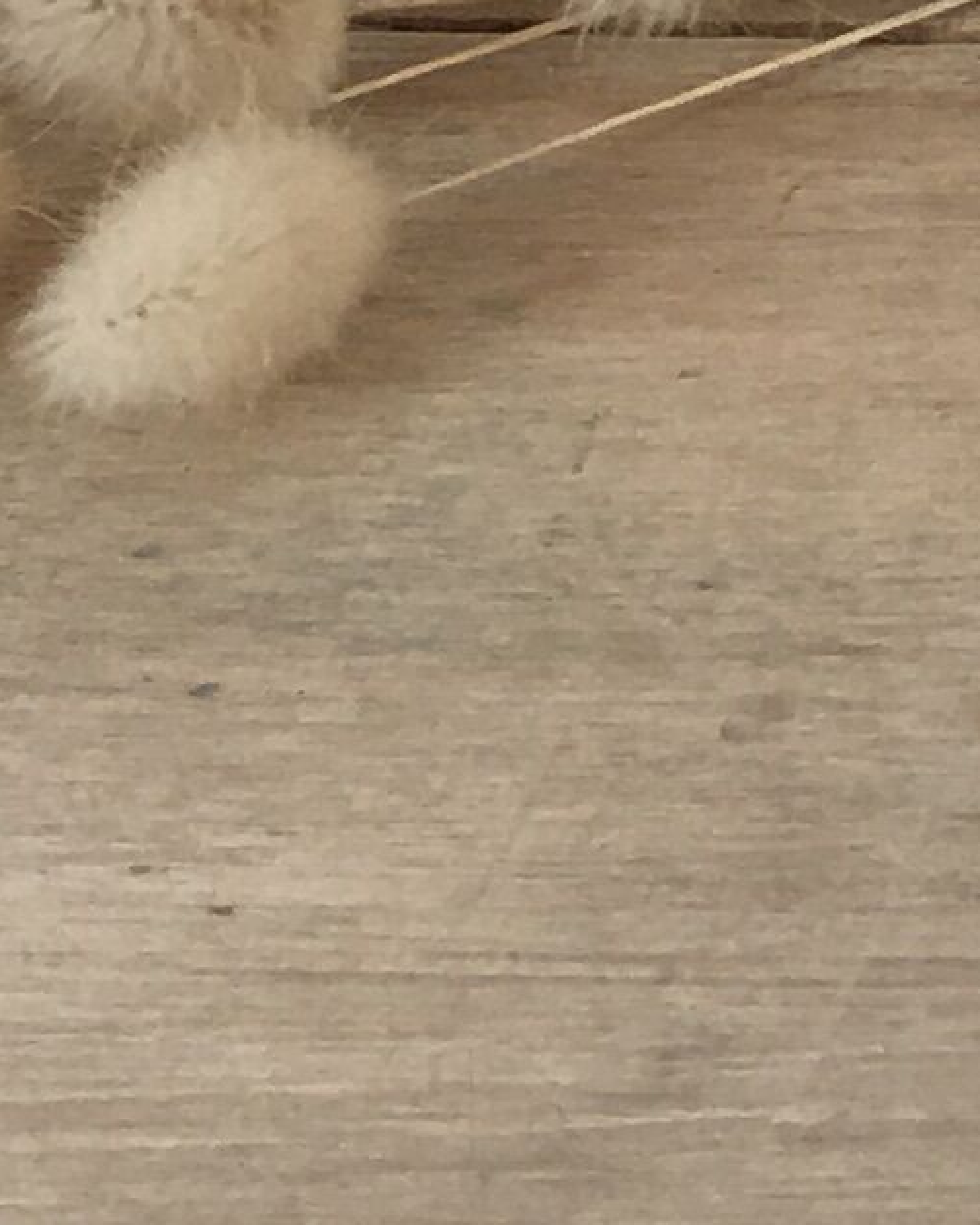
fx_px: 6595
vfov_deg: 8.7
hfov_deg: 8.1
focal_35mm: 182
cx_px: 1915
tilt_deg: -11.9
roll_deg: -1.4
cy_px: -2507
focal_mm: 4.15
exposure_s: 1/50
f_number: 2.2
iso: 25
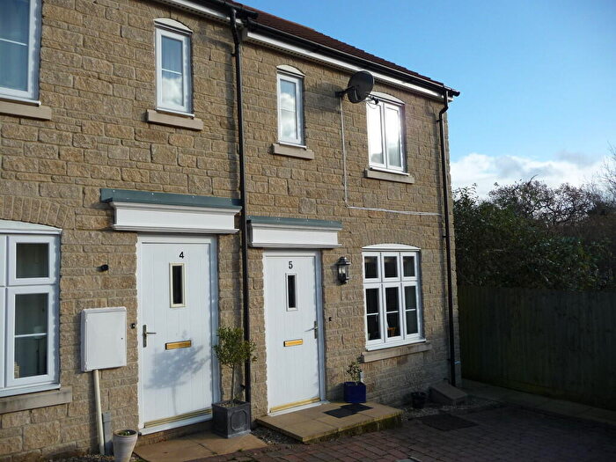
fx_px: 498
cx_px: 308
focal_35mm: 28
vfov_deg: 49.7
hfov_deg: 63.4
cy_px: 231
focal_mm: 4.7
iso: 100
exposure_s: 1/640
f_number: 3.3
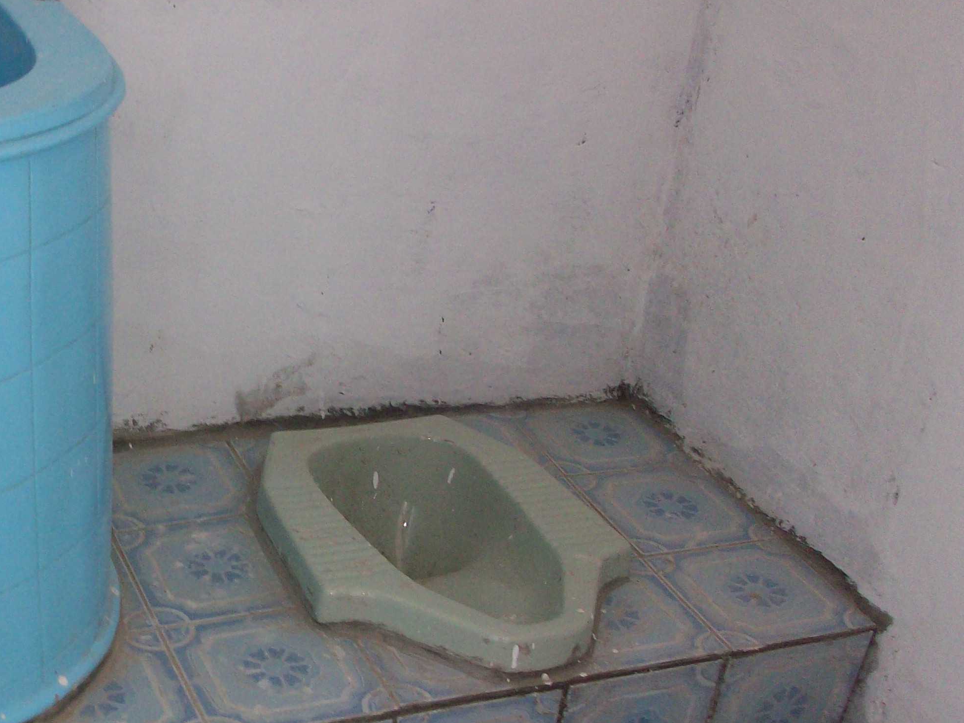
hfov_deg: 32.8
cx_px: 191
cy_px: 450
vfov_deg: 25.6
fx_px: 1587
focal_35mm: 57
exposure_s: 1/60
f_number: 2.8
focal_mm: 5.7
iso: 160
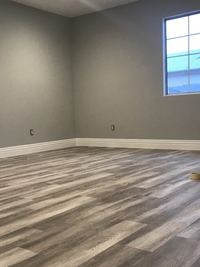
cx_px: 75
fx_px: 339
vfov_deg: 42.8
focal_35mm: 44
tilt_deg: -6.0
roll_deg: +2.0
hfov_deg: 32.7
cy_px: 154
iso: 40
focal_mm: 3.99
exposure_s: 1/30
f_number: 1.8
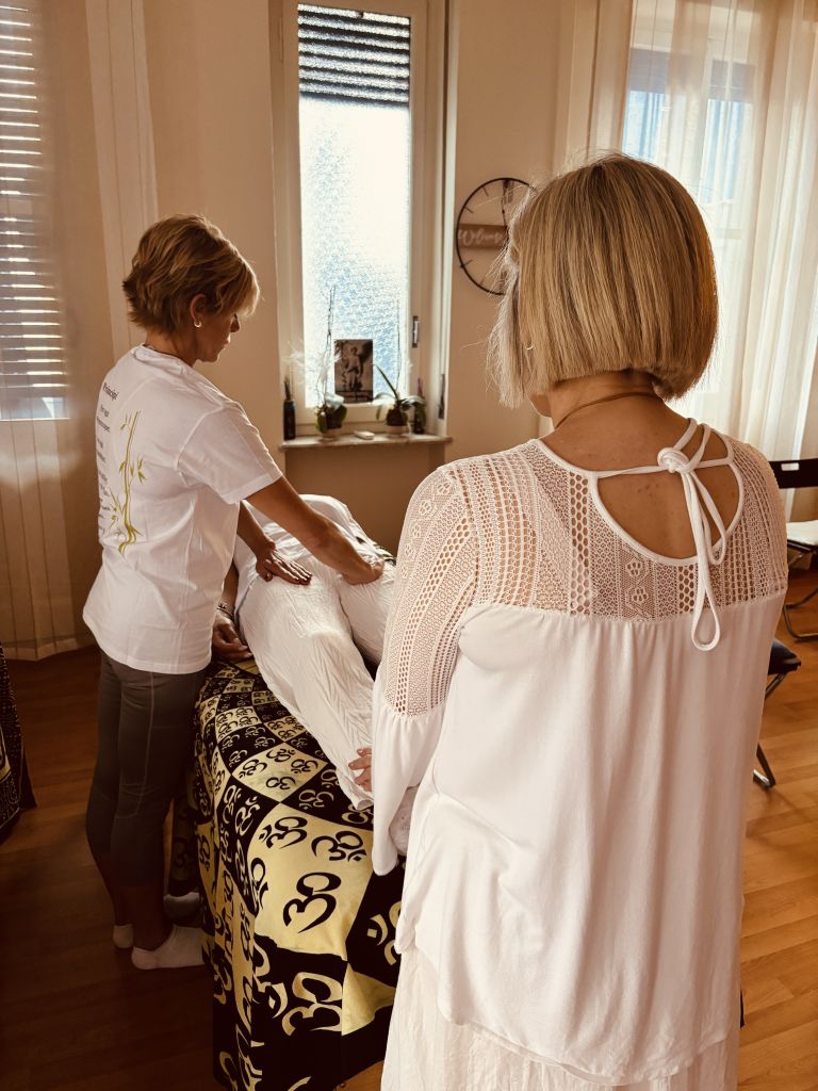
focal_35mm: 26
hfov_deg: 53.1
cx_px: 409
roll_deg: -1.8
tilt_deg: -17.0
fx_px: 819
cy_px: 546
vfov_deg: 67.3
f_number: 1.6
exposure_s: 1/50
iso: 320
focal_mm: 5.96
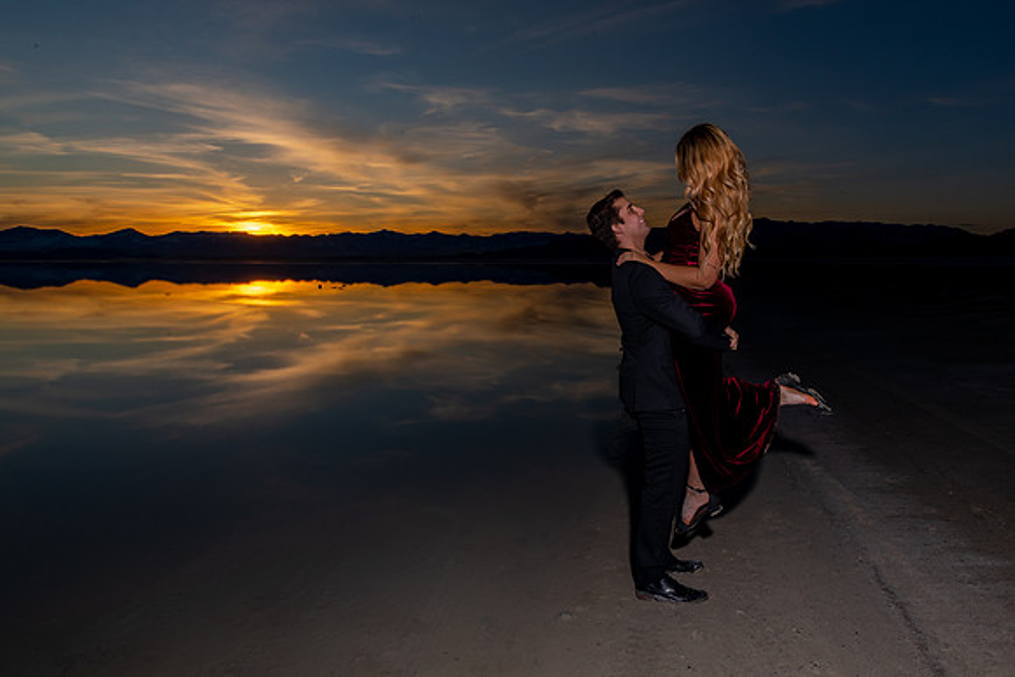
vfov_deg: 48.2
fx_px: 757
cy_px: 338
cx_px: 565
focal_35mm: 27
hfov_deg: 67.5
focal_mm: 24
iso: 200
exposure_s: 1/200
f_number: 20
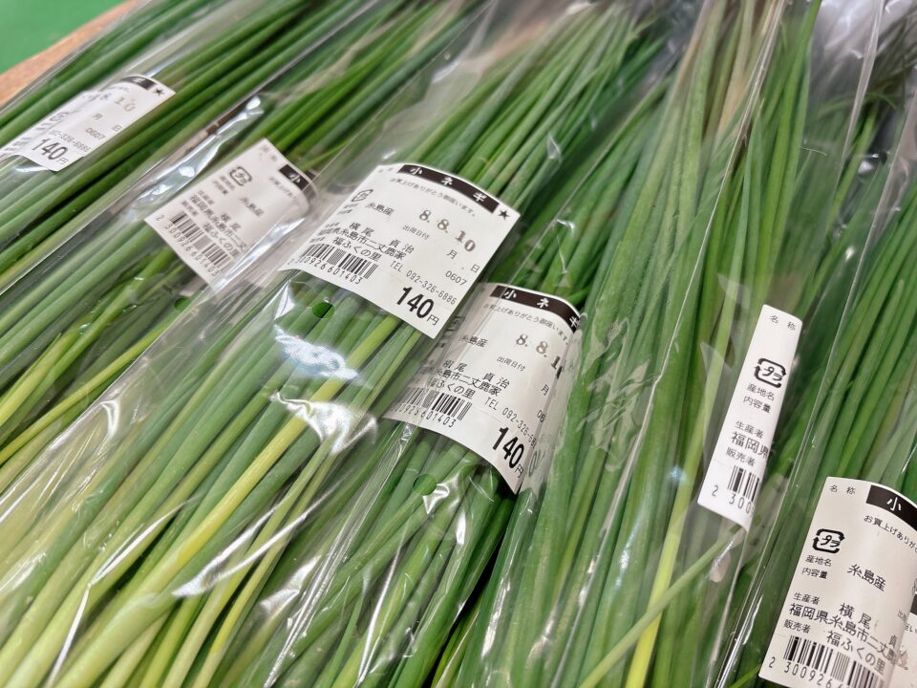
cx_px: 458
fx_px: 689
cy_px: 344
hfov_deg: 67.3
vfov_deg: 53.1
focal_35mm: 26
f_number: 1.6
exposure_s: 1/60
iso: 80
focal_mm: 5.96
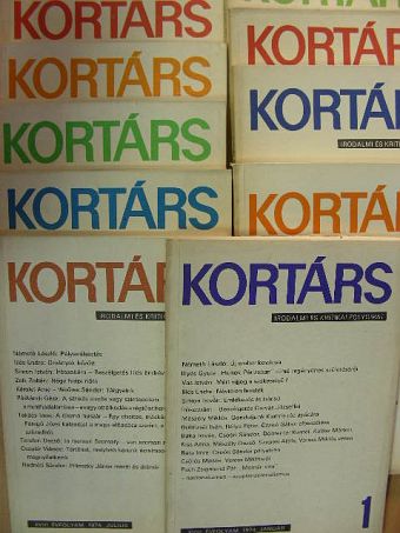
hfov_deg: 37.7
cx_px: 200
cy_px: 266
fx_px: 585
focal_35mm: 38
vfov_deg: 49.0
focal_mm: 6.3
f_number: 3.5
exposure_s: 1/8.9
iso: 100
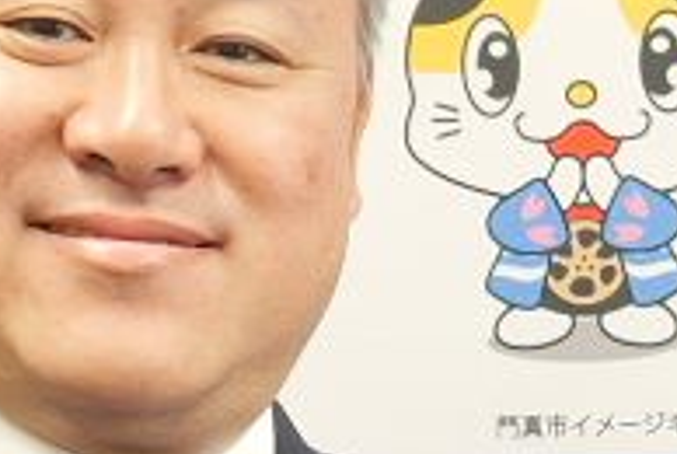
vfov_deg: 7.9
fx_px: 3145
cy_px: 866
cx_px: 1523
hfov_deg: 10.8
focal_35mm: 167
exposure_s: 1/30
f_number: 5.6
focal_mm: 21
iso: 1600
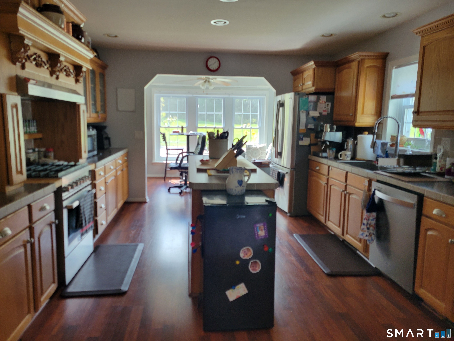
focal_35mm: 26
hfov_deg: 67.3
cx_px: 227
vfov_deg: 53.1
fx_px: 341
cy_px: 170
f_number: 1.8
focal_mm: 5.4
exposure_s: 1/120
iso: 200
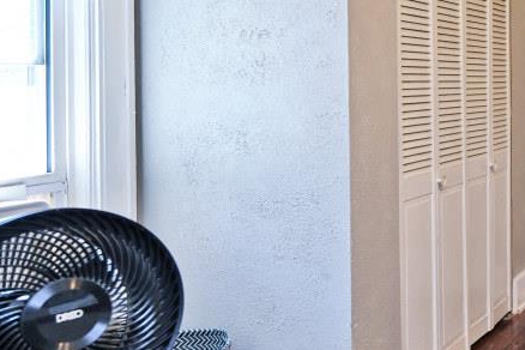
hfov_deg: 29.1
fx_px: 700
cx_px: 752
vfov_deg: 27.6
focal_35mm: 48
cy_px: 82
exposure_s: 1/60
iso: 320
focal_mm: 14
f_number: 4
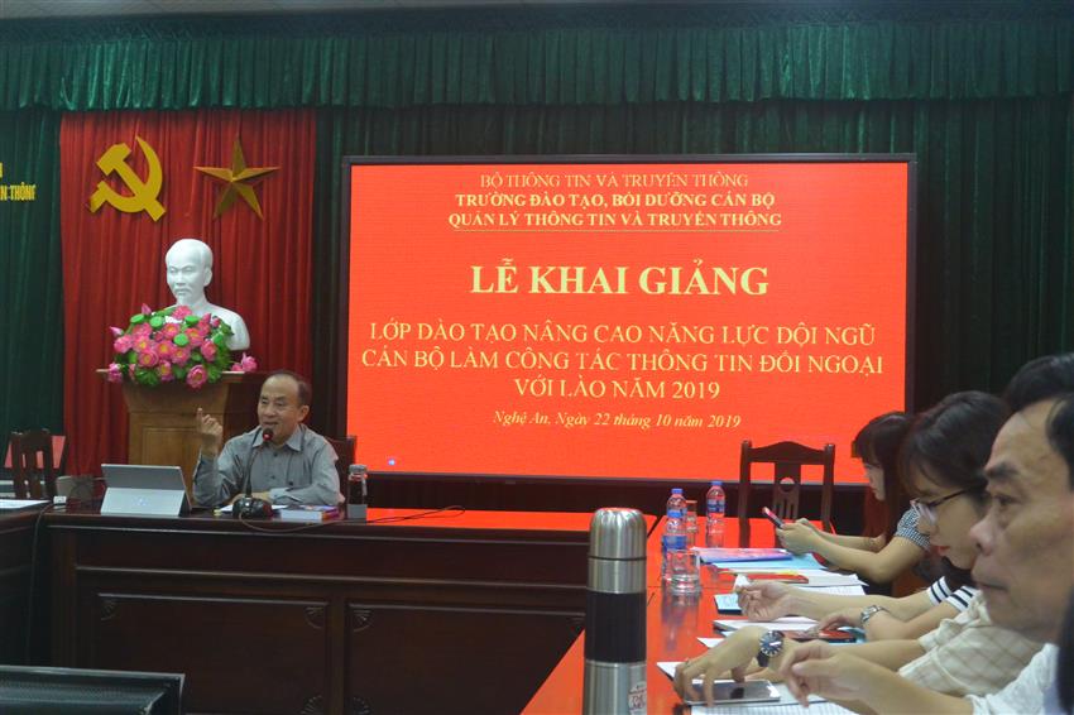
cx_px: 537
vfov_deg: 28.6
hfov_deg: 41.9
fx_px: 1402
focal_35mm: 47
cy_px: 358
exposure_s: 1/60
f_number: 4.5
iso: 800
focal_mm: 17.5
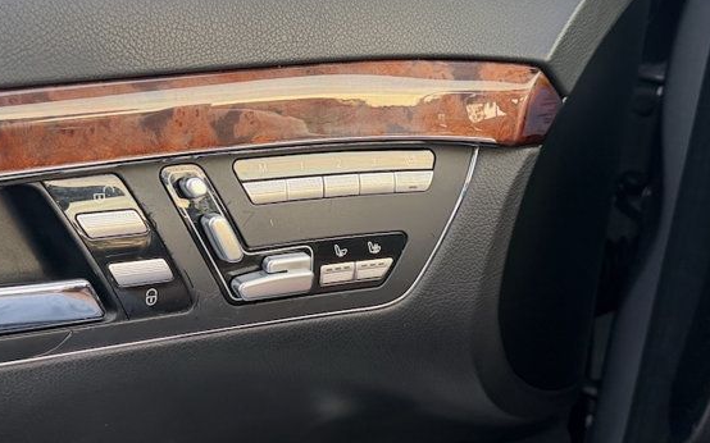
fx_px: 909
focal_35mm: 47
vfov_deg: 27.4
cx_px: 351
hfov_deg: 42.7
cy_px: 218
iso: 200
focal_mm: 6.76
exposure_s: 1/78
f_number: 1.78
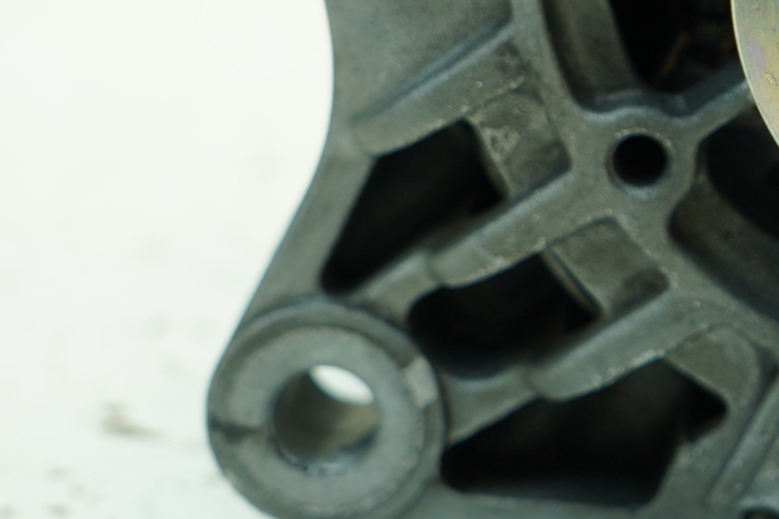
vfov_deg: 9.1
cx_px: 1030
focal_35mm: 149
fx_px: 3224
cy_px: -135
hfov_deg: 13.3
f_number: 4
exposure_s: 1/60
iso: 160
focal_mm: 32
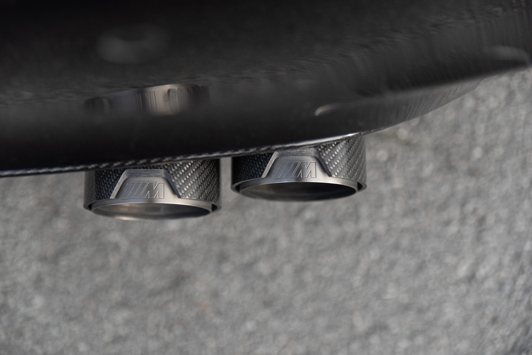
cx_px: 266
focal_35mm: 58
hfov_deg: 34.5
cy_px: 178
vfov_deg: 23.4
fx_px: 857
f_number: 2.8
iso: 100
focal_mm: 58
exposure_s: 1/160
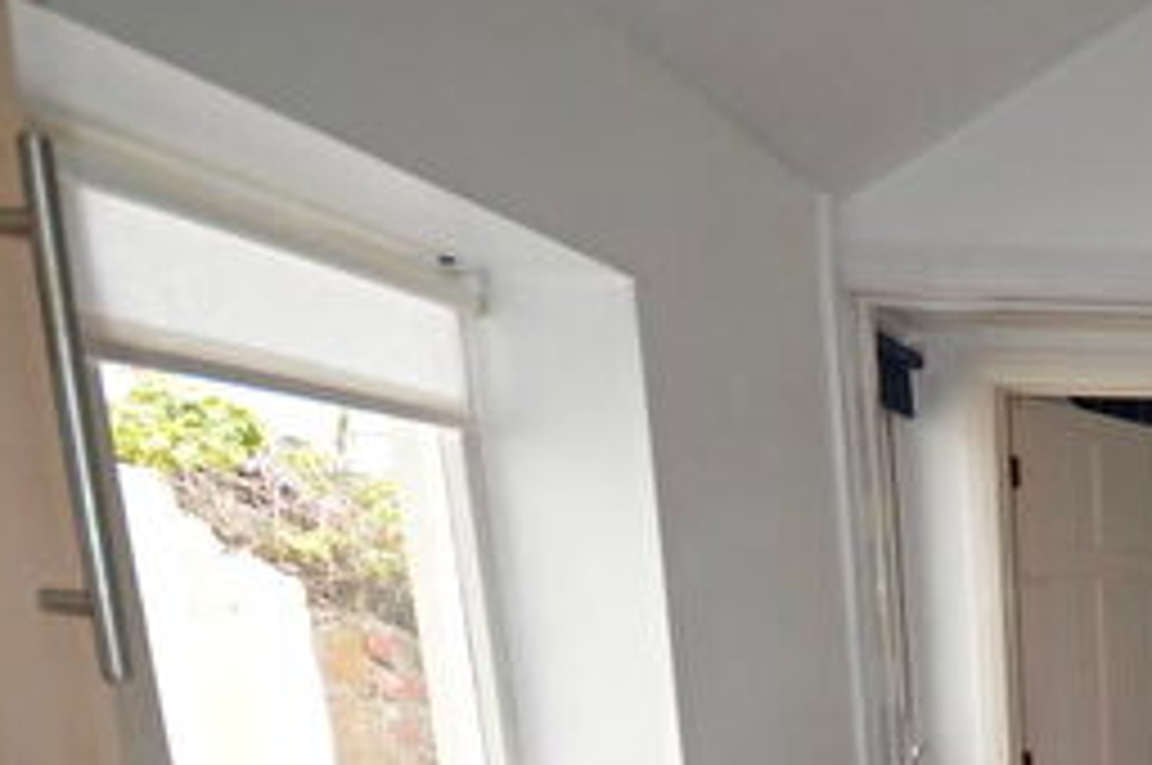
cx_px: 1418
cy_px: 954
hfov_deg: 35.8
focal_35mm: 41
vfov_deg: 27.8
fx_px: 1310
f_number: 4
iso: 320
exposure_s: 1/125
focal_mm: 10
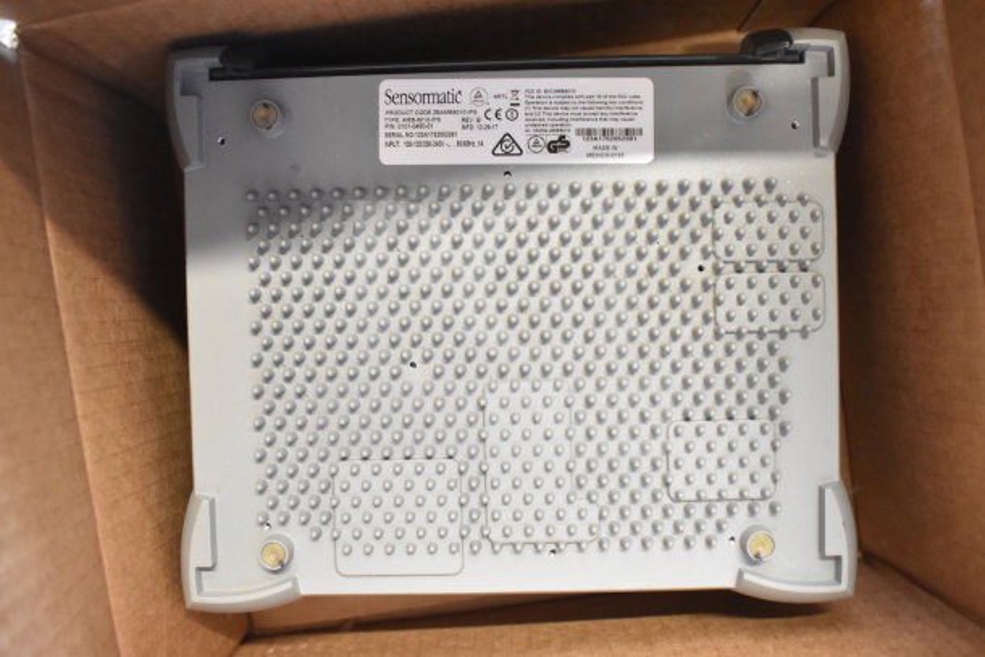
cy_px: 328
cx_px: 492
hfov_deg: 55.1
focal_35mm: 34
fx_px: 944
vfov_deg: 38.4
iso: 4500
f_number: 3.8
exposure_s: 1/40
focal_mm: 23
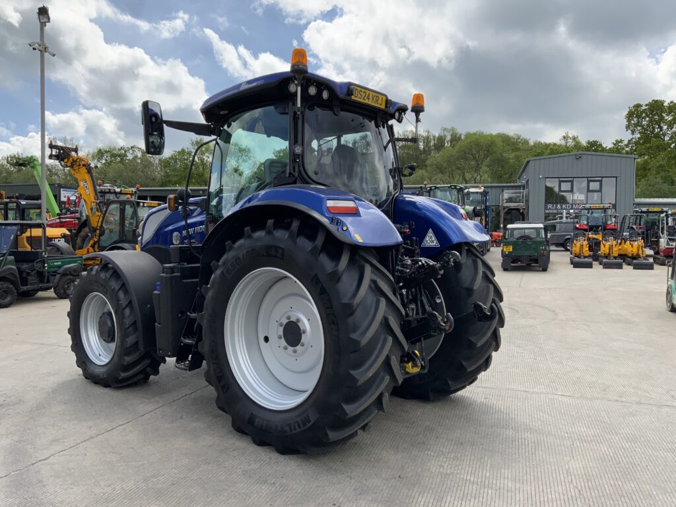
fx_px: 566
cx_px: 338
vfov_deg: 48.2
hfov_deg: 61.7
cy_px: 254
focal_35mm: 29
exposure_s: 1/1577
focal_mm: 3
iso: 16
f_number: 1.8
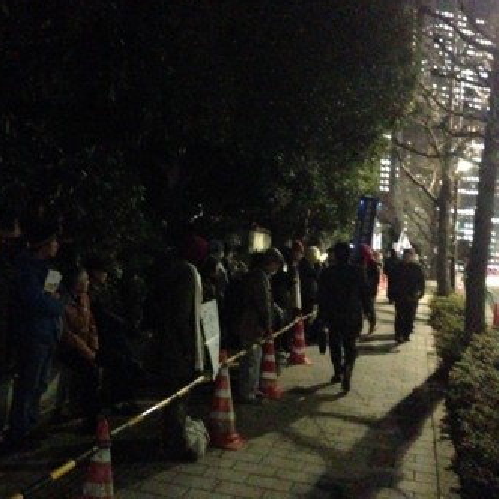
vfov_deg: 21.9
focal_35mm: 79
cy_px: 248
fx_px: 1288
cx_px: 189
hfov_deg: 21.9
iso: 3200
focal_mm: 4.12
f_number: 2.4
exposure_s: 1/15
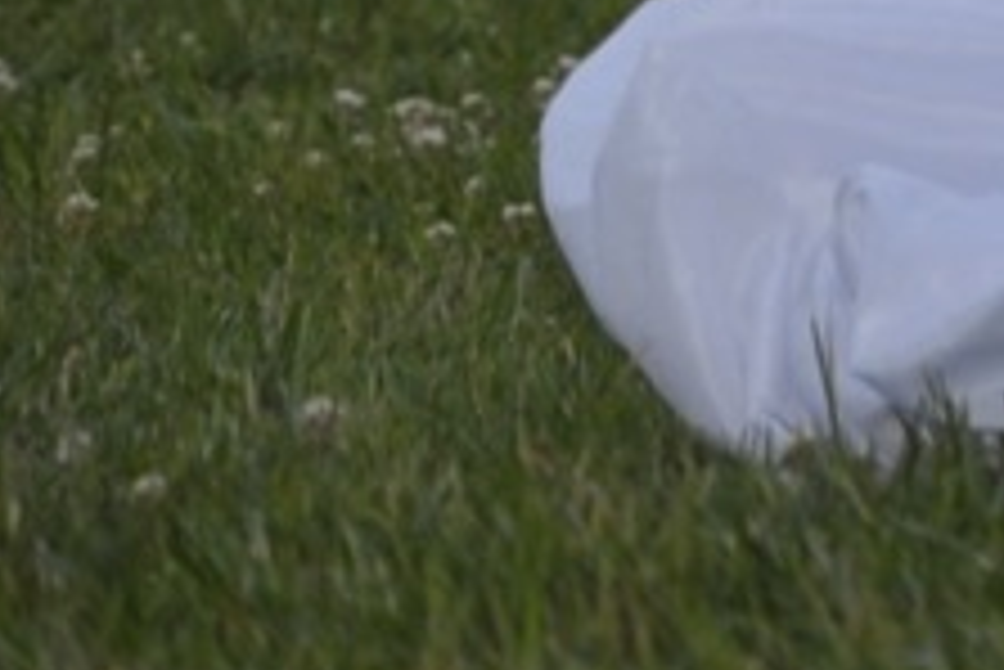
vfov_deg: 1.3
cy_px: -1655
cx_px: 3237
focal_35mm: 1074
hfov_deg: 1.9
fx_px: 29971
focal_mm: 150
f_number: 5.6
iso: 500
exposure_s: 1/800
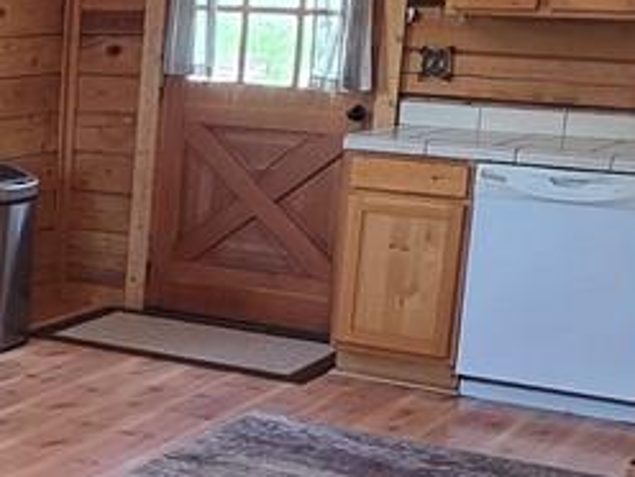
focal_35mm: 84
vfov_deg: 17.5
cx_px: -205
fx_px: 1541
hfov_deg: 21.0
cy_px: 333
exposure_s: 1/120
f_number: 1.9
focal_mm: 2.2
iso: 160
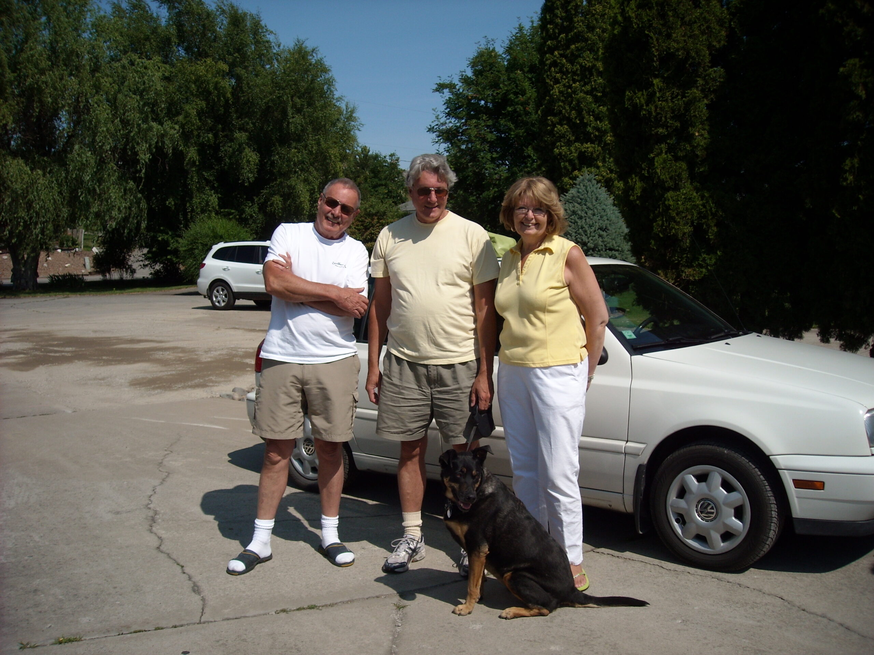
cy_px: 328
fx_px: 884
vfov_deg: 40.7
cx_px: 437
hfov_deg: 52.6
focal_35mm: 35
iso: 64
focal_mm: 5.7
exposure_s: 1/521
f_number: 5.6
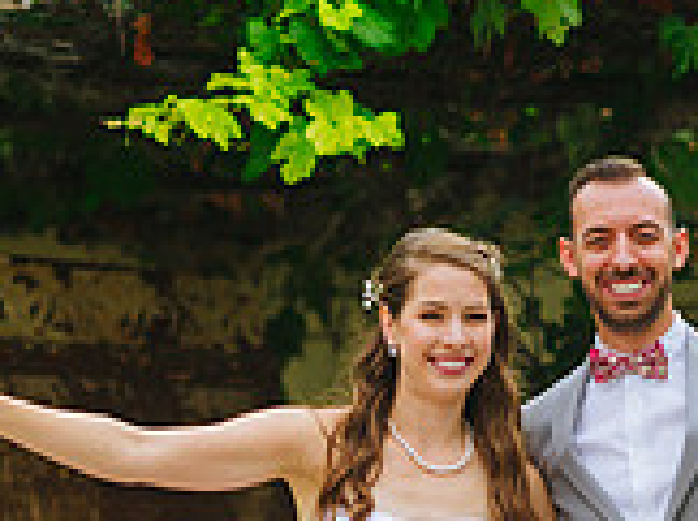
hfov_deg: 6.8
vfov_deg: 5.0
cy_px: 769
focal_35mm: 293
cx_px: 405
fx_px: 5899
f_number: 2
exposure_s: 1/2500
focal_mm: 85
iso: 200
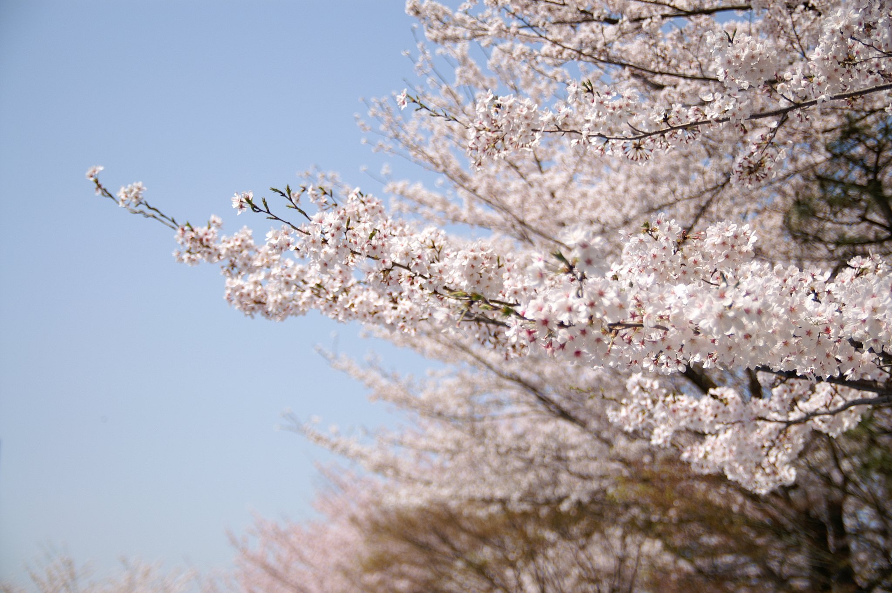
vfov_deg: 25.7
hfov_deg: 37.9
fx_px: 1300
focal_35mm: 52
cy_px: 296
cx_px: 446
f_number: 2.8
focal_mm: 35
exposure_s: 1/4000
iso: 100
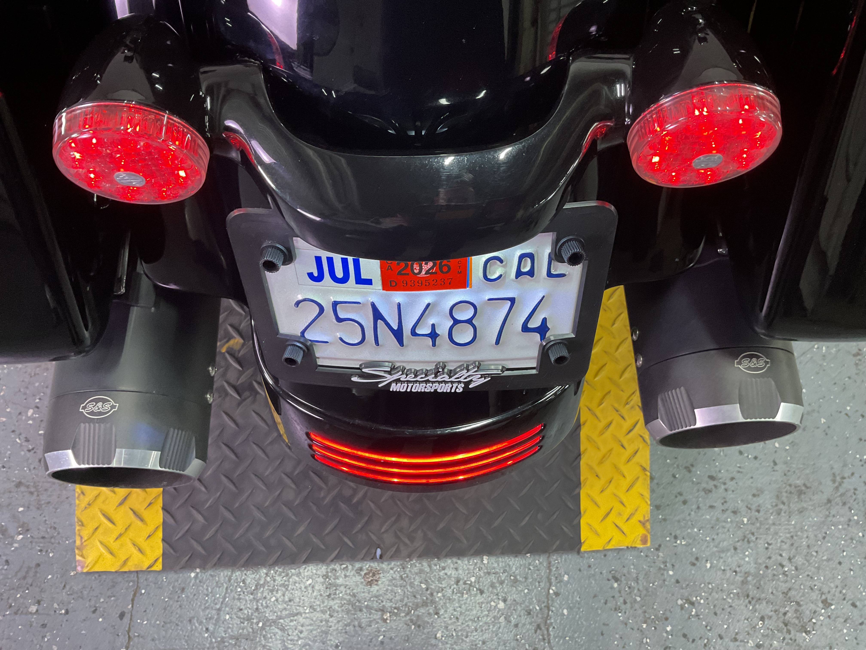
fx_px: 726
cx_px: 433
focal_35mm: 29
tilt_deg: -67.2
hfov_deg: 61.7
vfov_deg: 48.2
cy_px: 325
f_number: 1.8
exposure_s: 1/60
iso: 160
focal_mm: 3
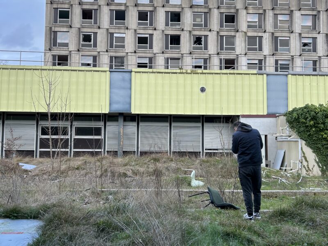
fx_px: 246
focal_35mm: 26
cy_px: 123
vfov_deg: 53.1
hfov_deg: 67.3
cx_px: 164
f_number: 1.5
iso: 40
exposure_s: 1/205
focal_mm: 5.7
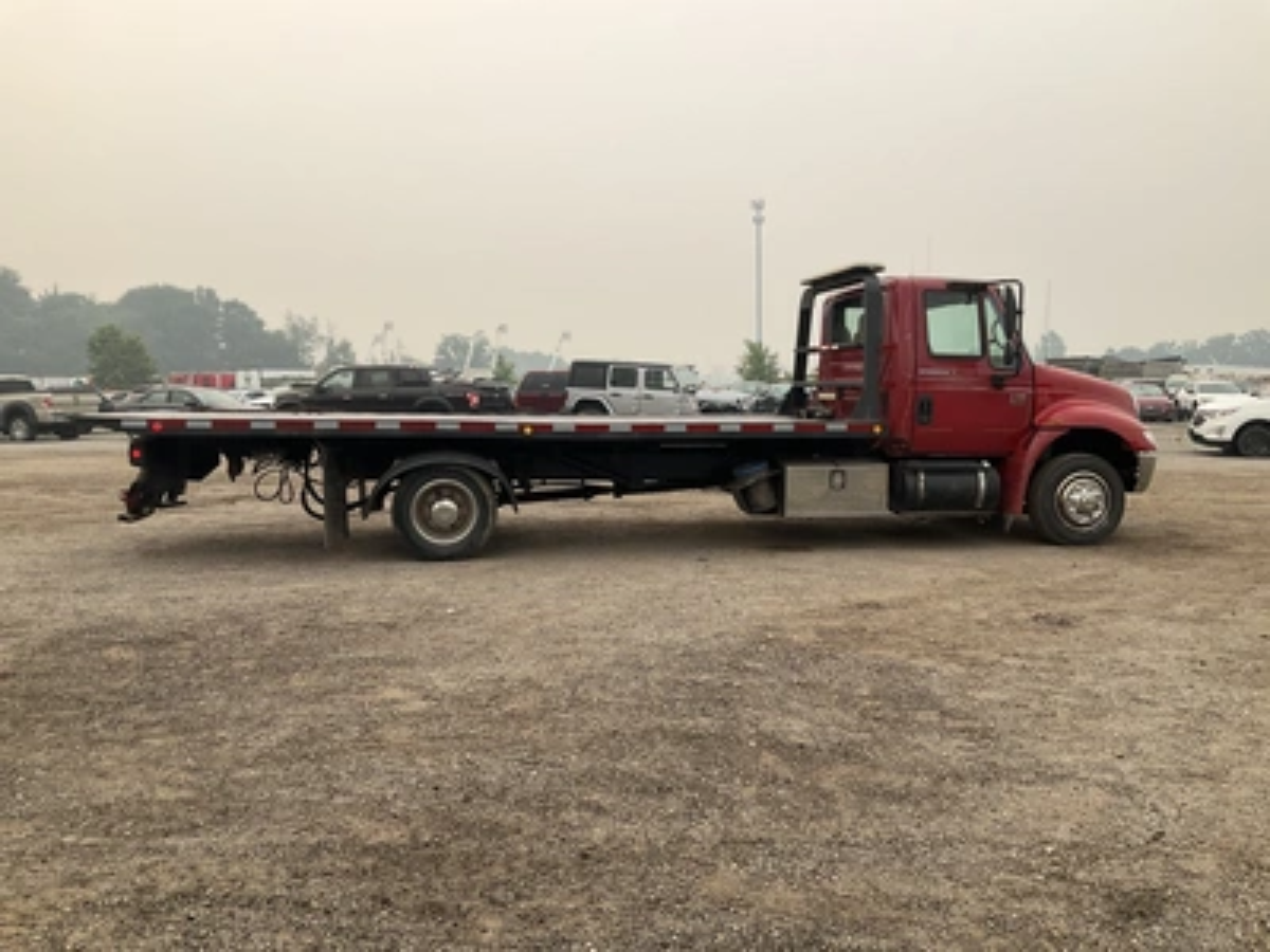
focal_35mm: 29
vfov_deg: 48.2
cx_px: 635
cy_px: 476
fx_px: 1064
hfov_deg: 61.7
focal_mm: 3
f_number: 1.8
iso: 25
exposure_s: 1/545
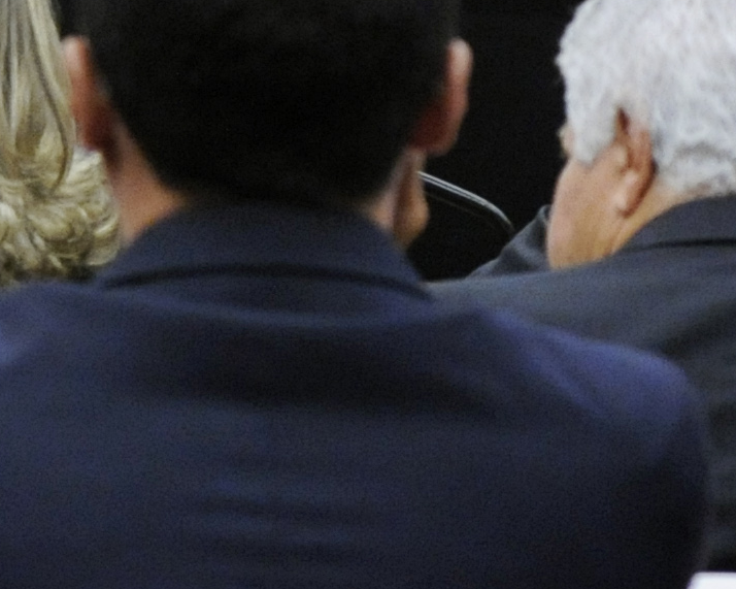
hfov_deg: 4.3
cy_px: 62
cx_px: -905
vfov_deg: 3.5
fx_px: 9540
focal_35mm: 438
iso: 2500
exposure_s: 1/160
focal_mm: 80
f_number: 6.3
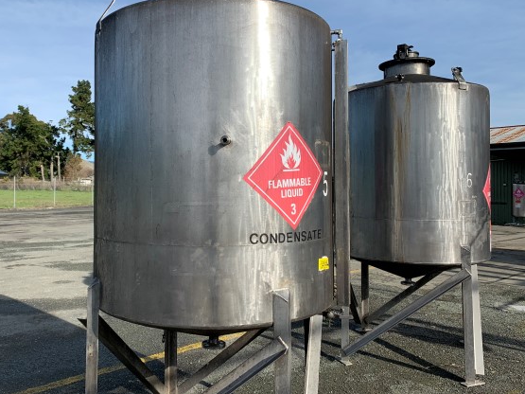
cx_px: 223
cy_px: 178
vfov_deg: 46.7
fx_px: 455
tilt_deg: +0.7
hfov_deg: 59.7
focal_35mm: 30
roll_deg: -0.6
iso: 25
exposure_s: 1/2075
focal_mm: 4.25
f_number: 1.8
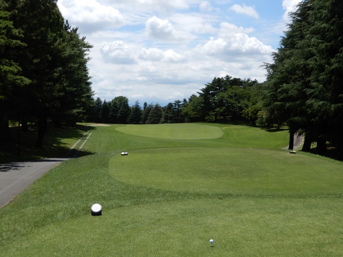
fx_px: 416
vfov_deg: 34.3
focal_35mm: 42
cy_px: 128
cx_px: 172
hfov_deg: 44.8
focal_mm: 7.5
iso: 80
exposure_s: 1/1000
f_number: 4
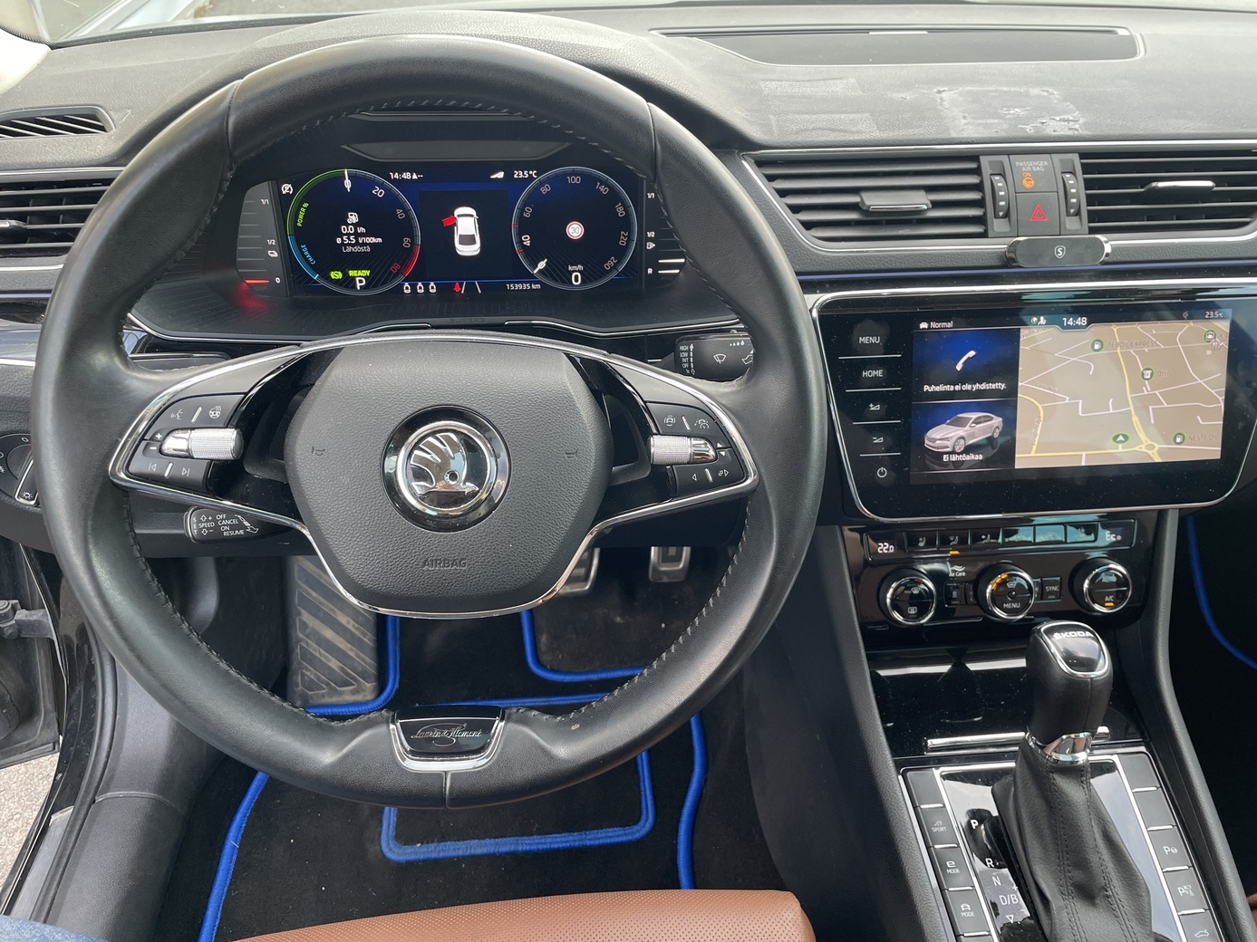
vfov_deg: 51.3
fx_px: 980
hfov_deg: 65.3
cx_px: 634
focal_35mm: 27
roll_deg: -0.6
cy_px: 456
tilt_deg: -32.7
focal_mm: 4.2
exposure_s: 1/121
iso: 100
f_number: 1.6
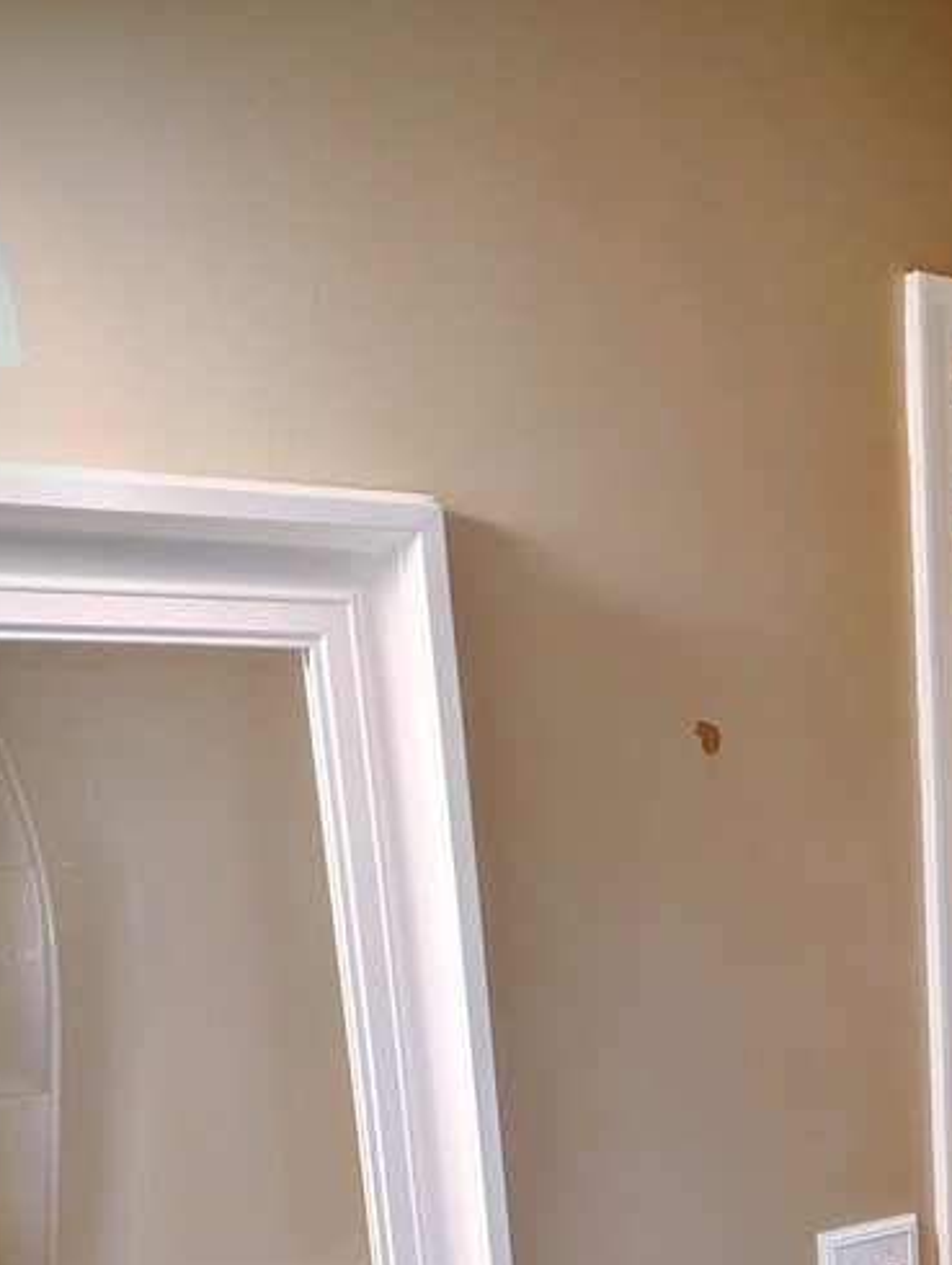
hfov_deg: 27.5
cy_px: 1271
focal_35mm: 50
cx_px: 951
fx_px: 1829
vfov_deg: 34.6
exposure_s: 1/60
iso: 800
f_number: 1.8
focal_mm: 5.56
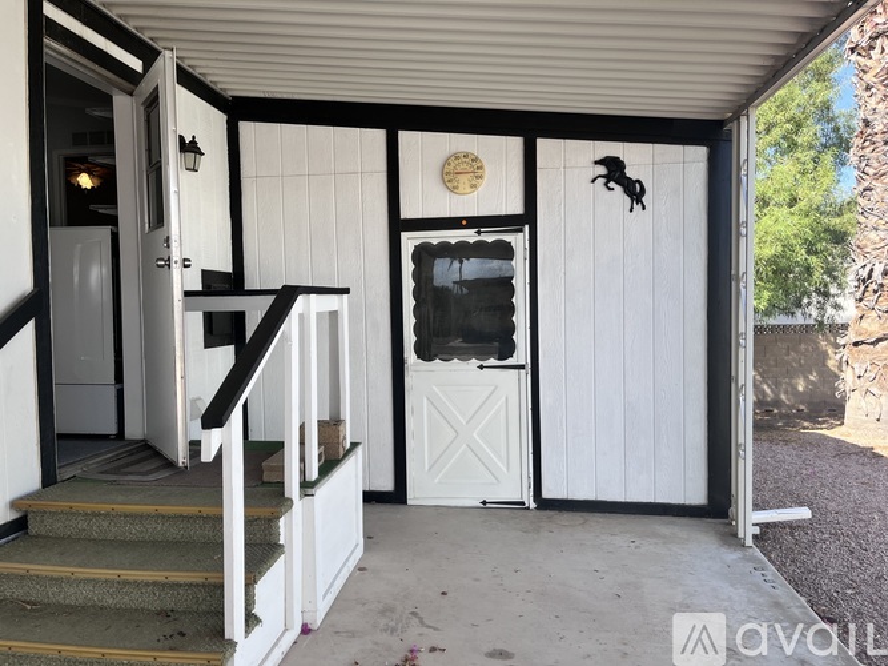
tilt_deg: -2.6
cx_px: 444
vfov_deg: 53.0
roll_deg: +1.1
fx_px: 667
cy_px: 333
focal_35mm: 26
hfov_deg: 67.3
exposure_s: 1/751
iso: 50
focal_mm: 5.1
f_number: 1.6
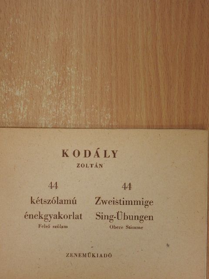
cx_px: 104
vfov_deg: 24.4
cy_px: 140
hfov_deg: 18.4
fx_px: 644
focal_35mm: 80
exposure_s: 1/60
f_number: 4.5
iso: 320
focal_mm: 14.3
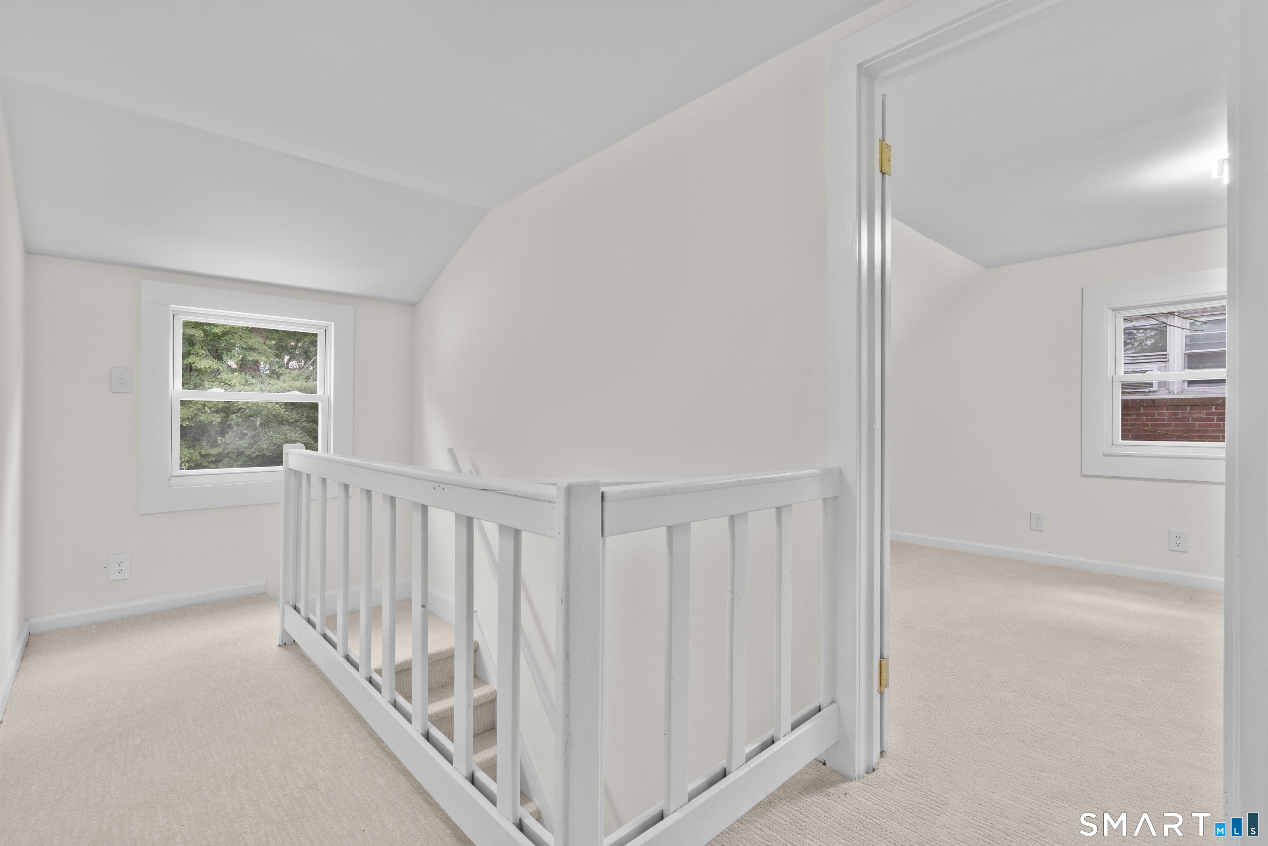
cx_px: 634
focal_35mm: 16
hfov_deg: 96.7
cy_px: 423
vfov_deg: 73.7
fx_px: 564
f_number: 9
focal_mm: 16
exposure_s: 1
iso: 200
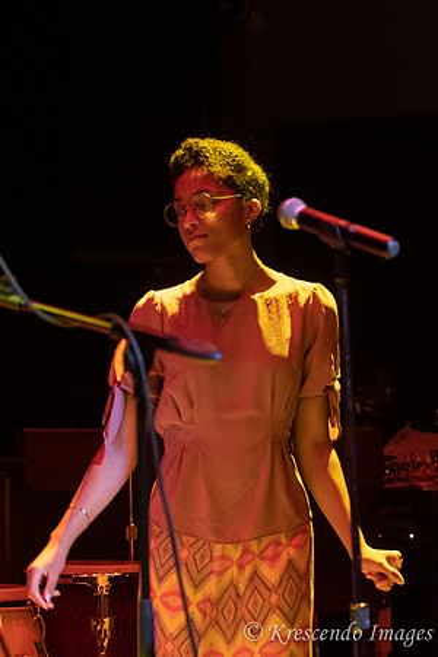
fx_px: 2874
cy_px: 328
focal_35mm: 158
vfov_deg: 13.0
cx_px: 269
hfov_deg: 8.7
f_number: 2.8
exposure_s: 1/200
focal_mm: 70
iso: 1600
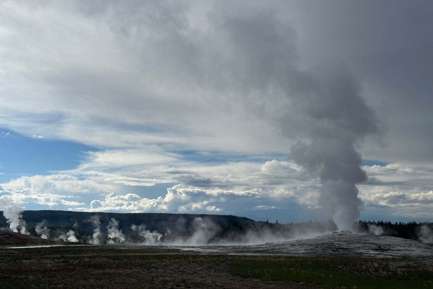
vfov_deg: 27.0
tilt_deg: +9.6
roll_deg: -1.0
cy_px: 134
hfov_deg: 39.6
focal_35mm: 50
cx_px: 217
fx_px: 601
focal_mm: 6.86
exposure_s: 1/10870
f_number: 1.78
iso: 64
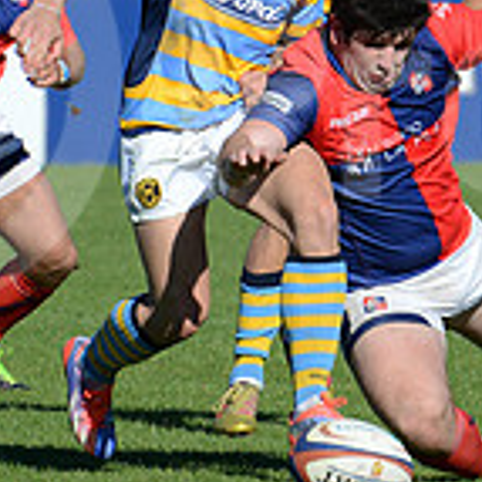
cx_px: 452
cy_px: 83
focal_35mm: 1036
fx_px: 16321
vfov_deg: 1.7
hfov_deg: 1.7
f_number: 5.6
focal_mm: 300
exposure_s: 1/1250
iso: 320
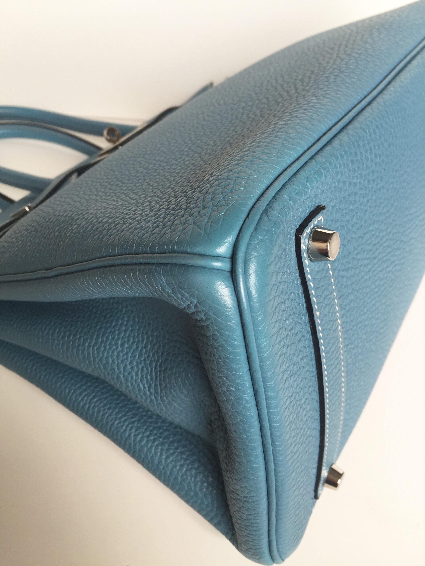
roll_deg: -8.6
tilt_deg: -44.1
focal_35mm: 29
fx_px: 475
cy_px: 283
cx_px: 212
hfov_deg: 48.2
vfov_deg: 61.7
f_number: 2.2
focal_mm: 4.15
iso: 32
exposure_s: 1/120
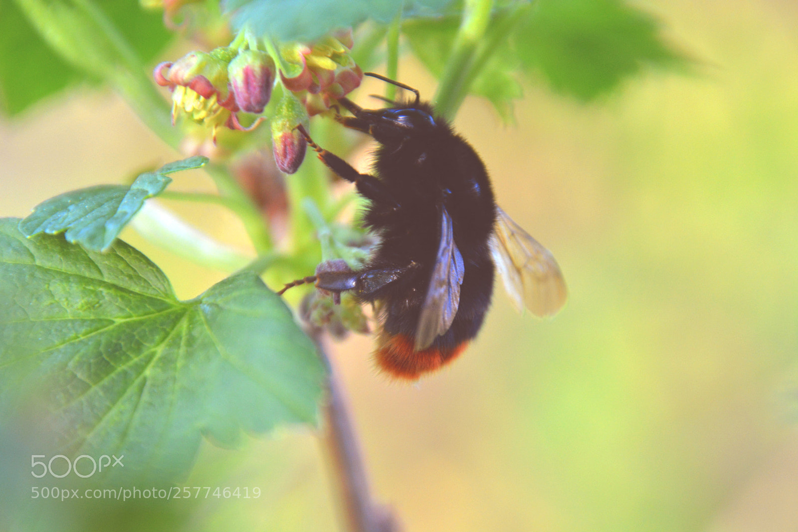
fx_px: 13296
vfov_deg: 2.3
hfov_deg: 3.4
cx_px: 399
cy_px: 266
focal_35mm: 600
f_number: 6.3
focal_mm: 400
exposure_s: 1/320
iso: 1600
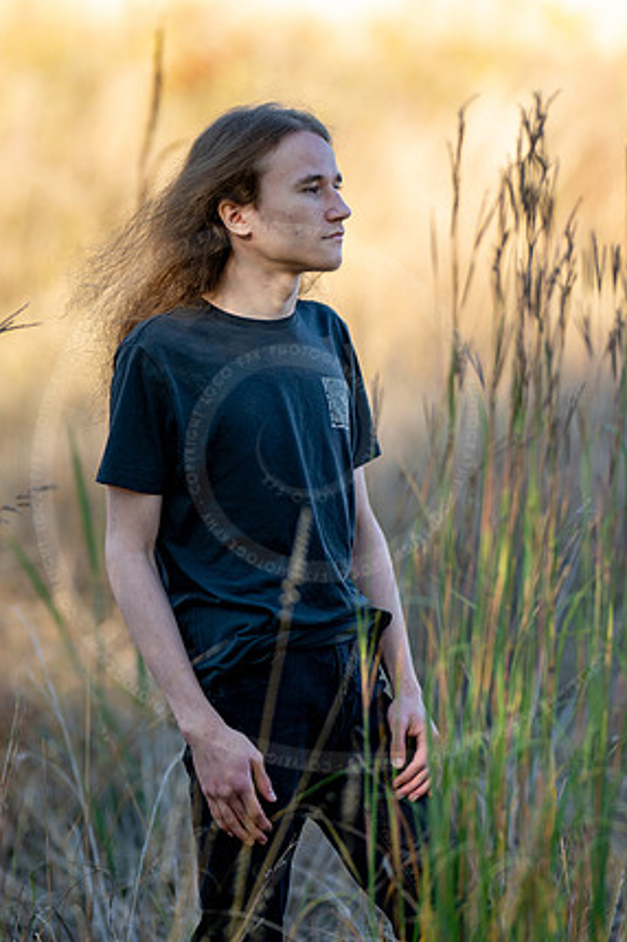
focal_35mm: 133
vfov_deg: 15.4
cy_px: 489
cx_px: 327
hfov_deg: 10.3
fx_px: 3480
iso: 80
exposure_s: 1/1000
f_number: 1.3
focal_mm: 85
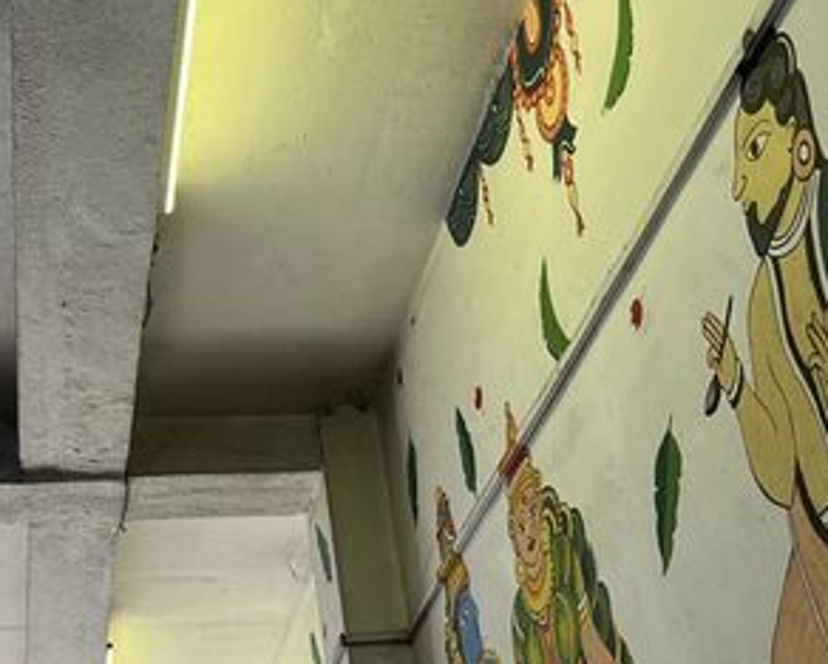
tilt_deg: +28.1
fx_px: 1618
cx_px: 116
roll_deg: +2.1
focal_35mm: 66
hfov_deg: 27.8
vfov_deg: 23.1
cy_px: 420
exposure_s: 1/121
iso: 80
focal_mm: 5.1
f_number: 1.6
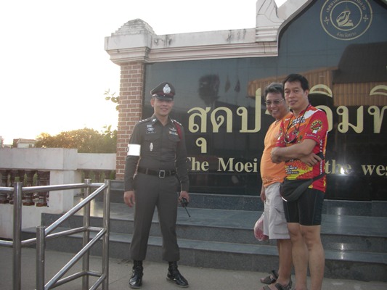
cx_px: 194
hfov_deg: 49.0
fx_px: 425
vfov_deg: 37.7
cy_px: 145
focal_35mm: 38
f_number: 3.4
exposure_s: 1/80
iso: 100
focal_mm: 6.3
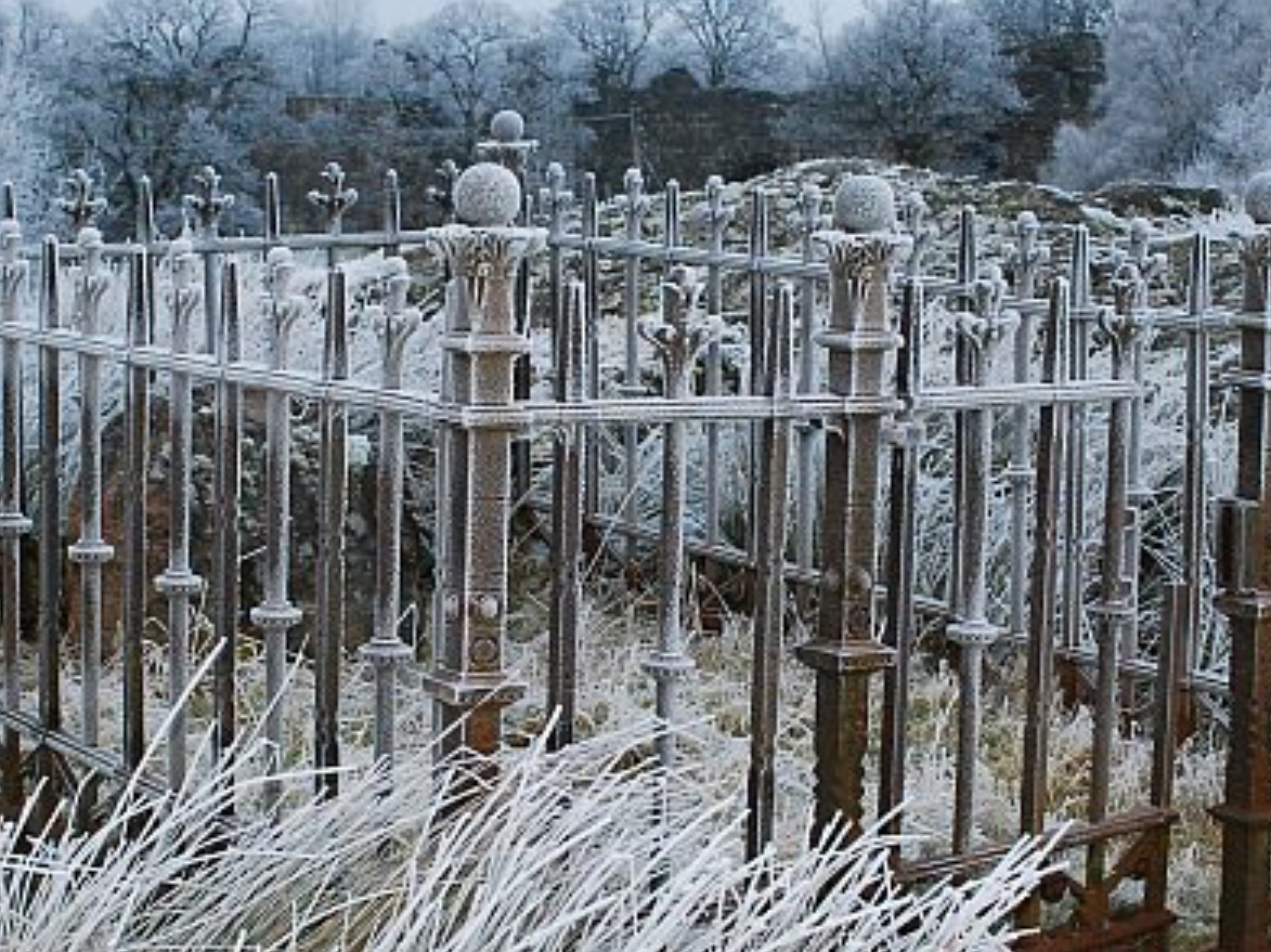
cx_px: 588
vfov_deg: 20.7
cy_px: 582
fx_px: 2606
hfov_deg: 27.4
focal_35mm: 71
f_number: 6.3
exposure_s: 1/200
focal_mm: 24
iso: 800
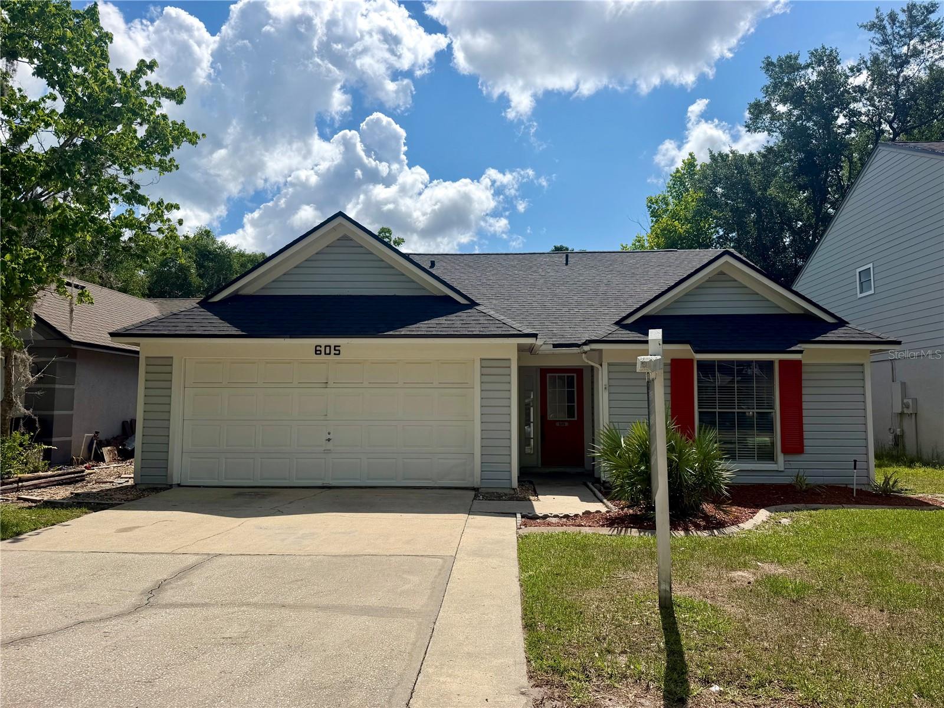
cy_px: 354
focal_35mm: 24
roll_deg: -0.6
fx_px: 654
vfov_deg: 56.8
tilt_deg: +5.6
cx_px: 472
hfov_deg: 71.6
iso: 80
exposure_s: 1/9091
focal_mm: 6.76
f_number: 1.78
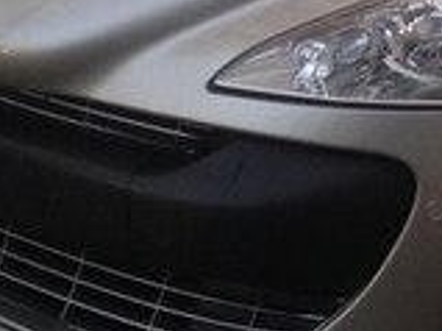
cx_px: 470
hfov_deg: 14.1
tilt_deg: -15.4
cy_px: -93
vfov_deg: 10.6
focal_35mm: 137
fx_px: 1748
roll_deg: -6.0
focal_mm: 4.12
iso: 125
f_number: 2.4
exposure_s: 1/20
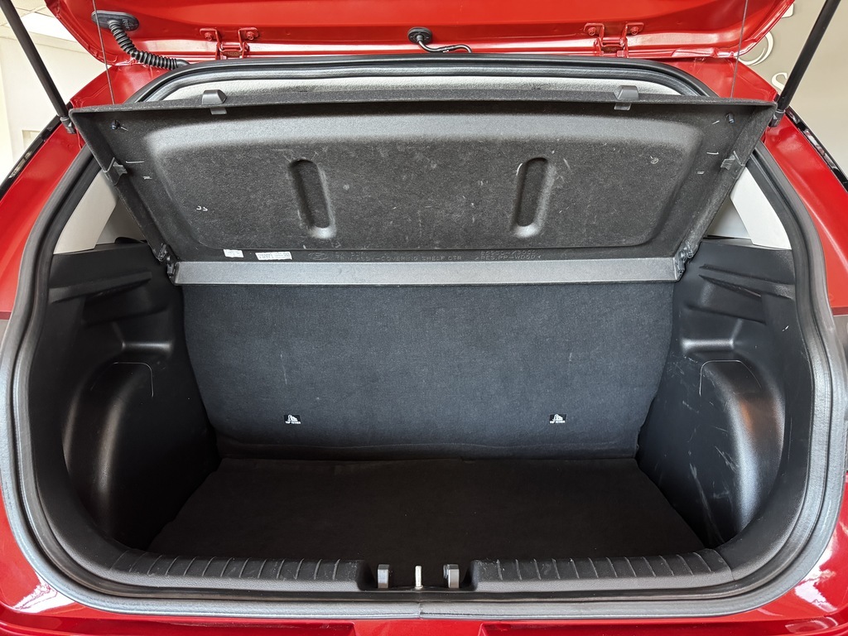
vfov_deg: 56.8
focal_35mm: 24
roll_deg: +0.8
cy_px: 318
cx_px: 424
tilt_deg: -10.5
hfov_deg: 71.6
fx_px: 588
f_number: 1.78
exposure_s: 1/60
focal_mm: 6.76
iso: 640
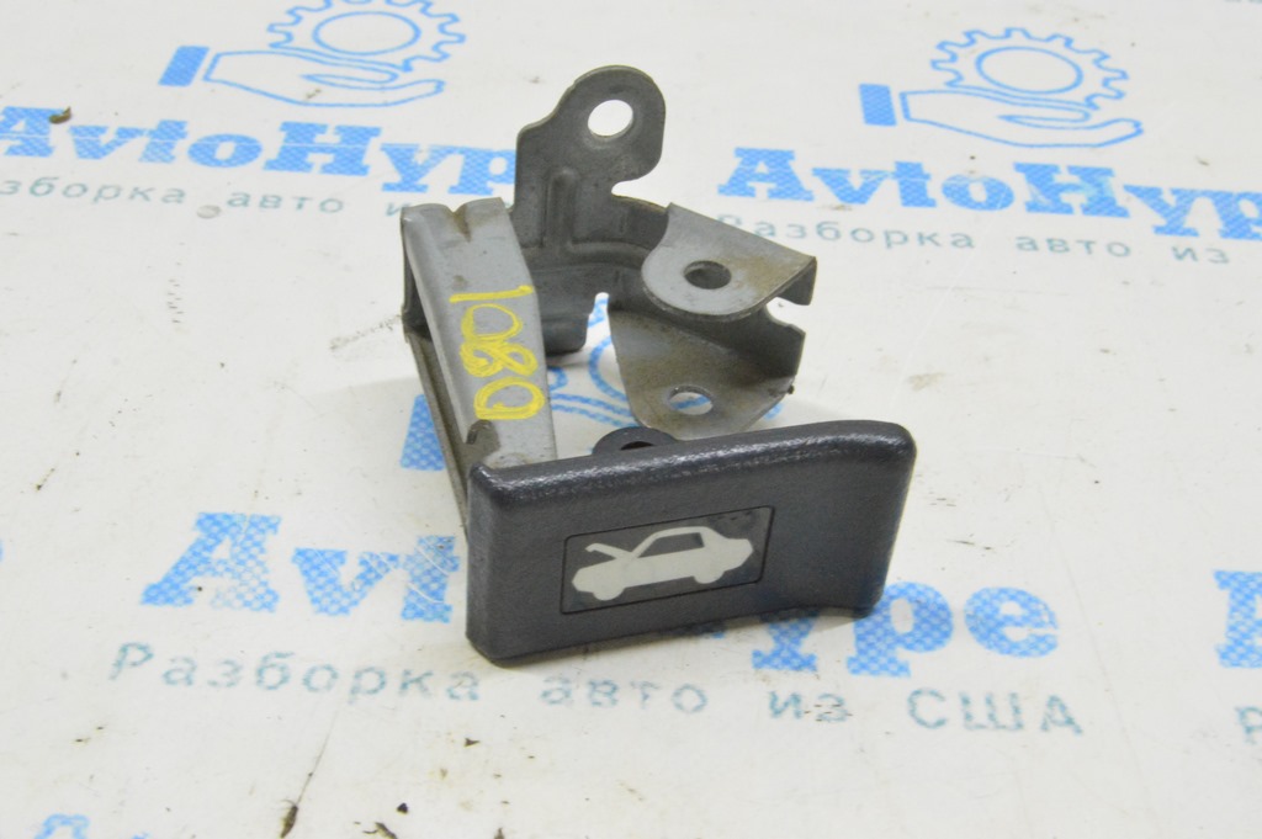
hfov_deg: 38.9
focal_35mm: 51
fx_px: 1786
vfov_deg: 26.4
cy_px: 420
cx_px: 631
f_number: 20
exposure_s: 1/15
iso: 6400
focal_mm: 34
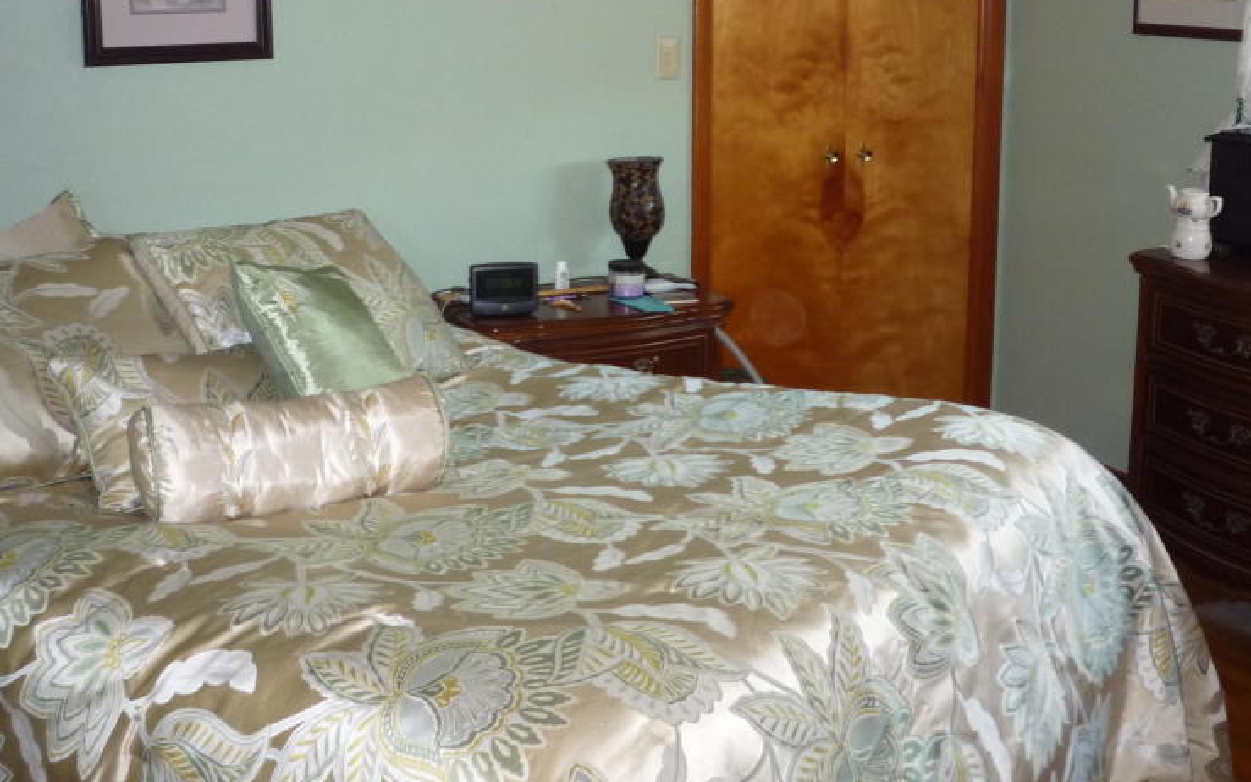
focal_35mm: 47
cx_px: 691
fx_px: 1603
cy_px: 220
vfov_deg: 27.1
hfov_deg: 42.6
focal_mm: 5.2
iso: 200
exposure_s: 1/30
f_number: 3.3
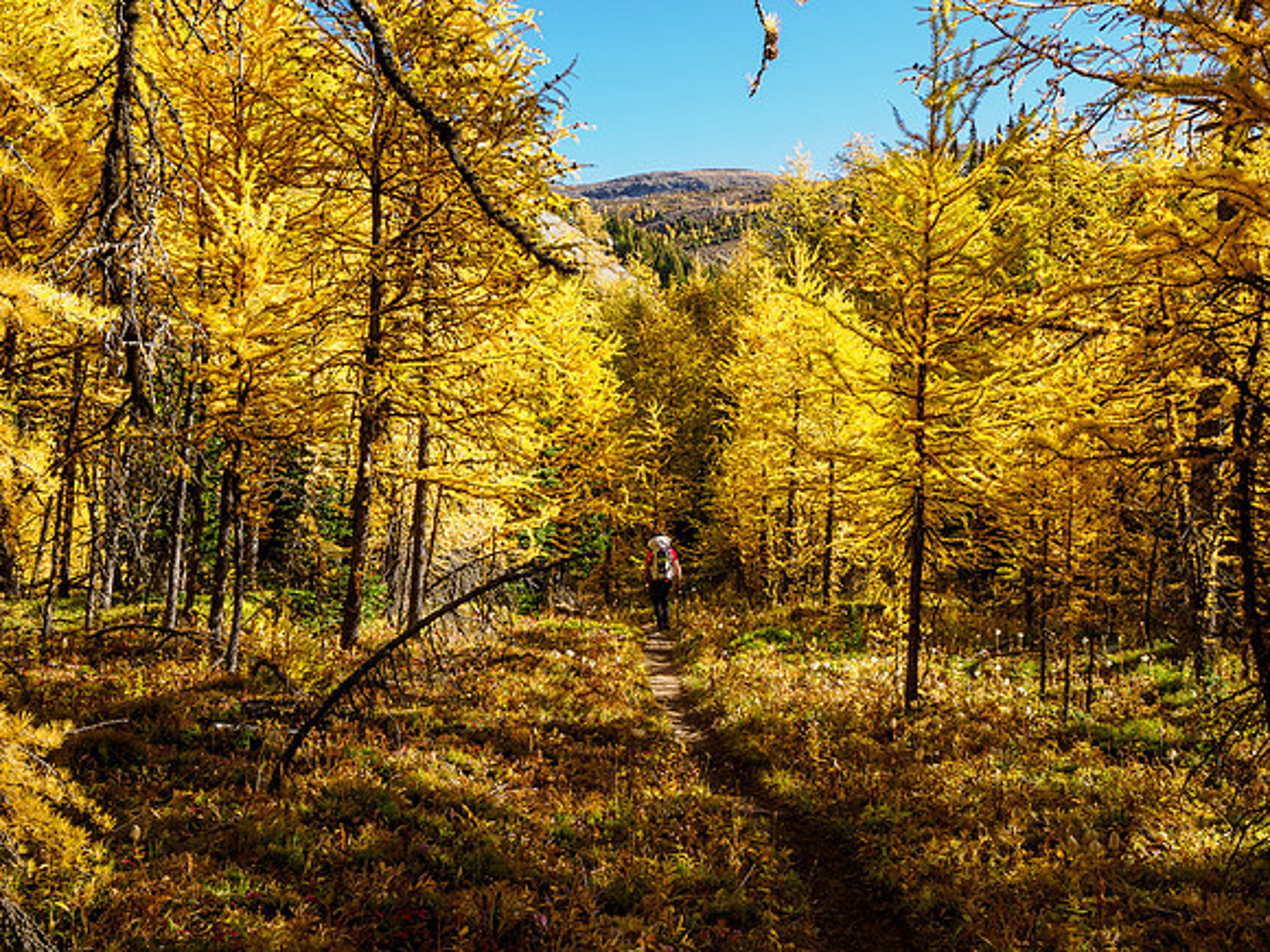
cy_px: 476
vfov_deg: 39.7
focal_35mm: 36
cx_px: 635
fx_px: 1321
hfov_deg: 51.4
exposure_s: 1/125
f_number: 11
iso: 200
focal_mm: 18
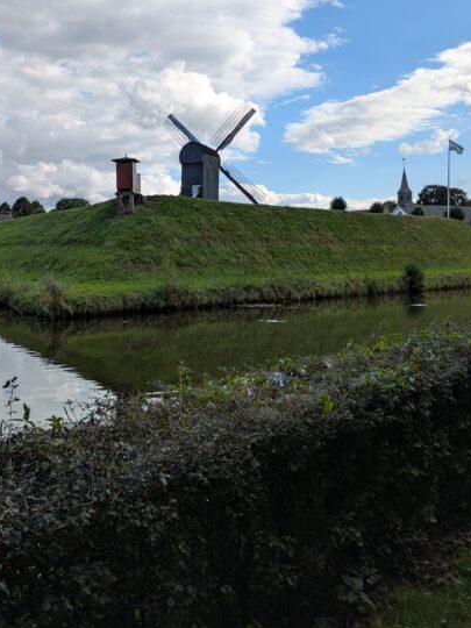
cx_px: 156
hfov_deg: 38.2
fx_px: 671
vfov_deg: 49.2
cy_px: 203
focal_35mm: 37
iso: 51
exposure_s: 1/2222
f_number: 1.89
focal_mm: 5.43
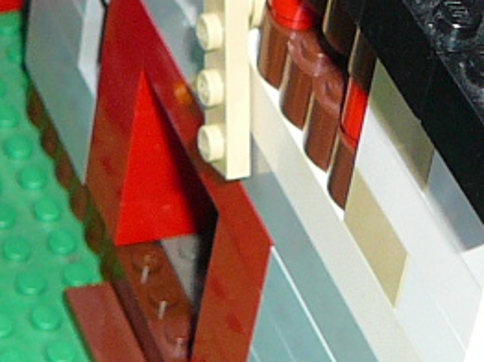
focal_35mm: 171
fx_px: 2389
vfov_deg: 8.7
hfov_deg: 11.2
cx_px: -183
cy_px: 102
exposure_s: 1/30
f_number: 2.8
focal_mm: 5.2
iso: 100
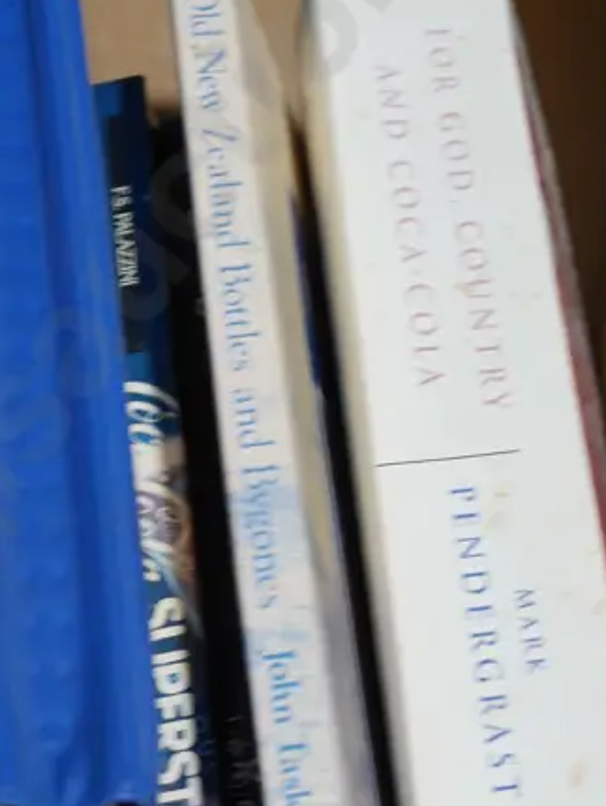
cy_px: 259
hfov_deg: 10.7
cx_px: 144
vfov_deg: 14.3
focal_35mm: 138
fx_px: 3218
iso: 500
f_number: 5.4
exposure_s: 1/60
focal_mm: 29
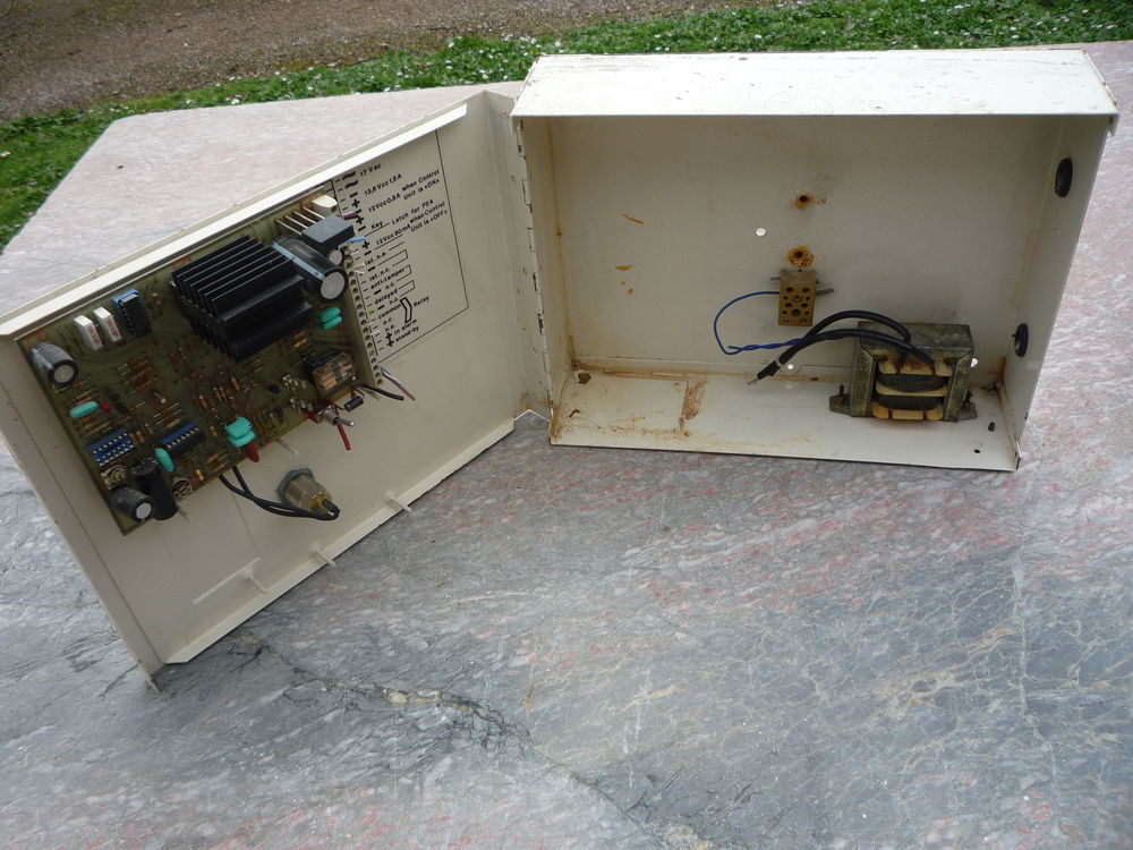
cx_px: 566
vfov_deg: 46.8
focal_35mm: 30
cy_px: 425
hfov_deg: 60.0
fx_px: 982
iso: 100
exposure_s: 1/400
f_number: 4
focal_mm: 5.2
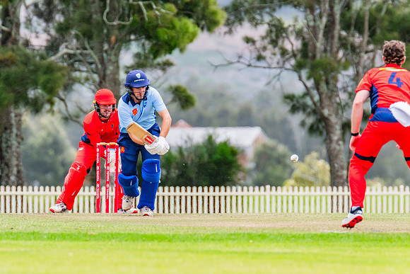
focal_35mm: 776
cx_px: 150
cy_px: 138
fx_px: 8835
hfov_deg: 2.7
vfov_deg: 1.8
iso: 800
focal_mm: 600
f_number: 10
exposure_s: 1/1250
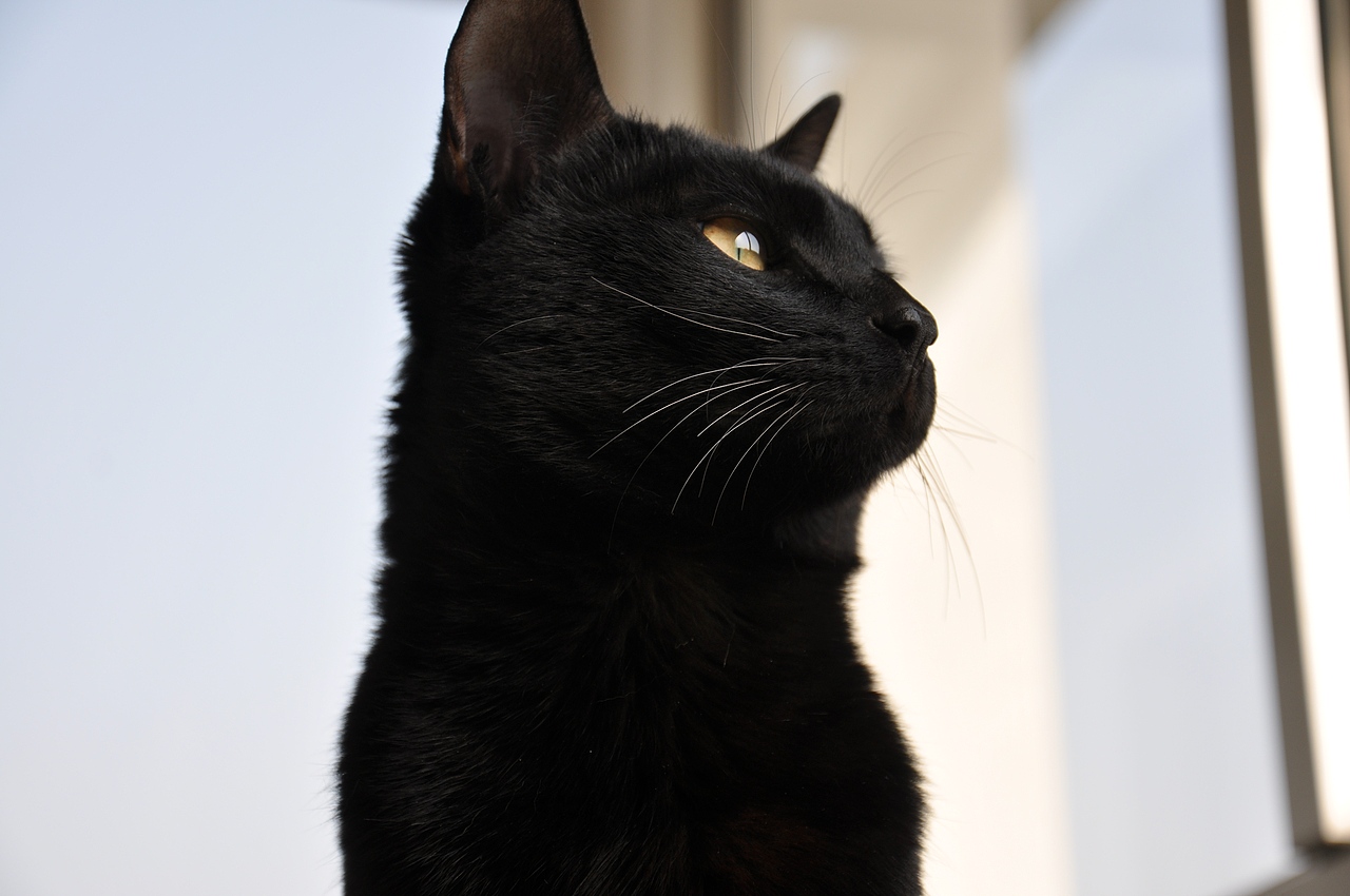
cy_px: 448
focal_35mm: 93
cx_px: 675
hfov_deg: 21.9
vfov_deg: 14.7
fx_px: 3483
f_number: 5.3
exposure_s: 1/320
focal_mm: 62
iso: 200
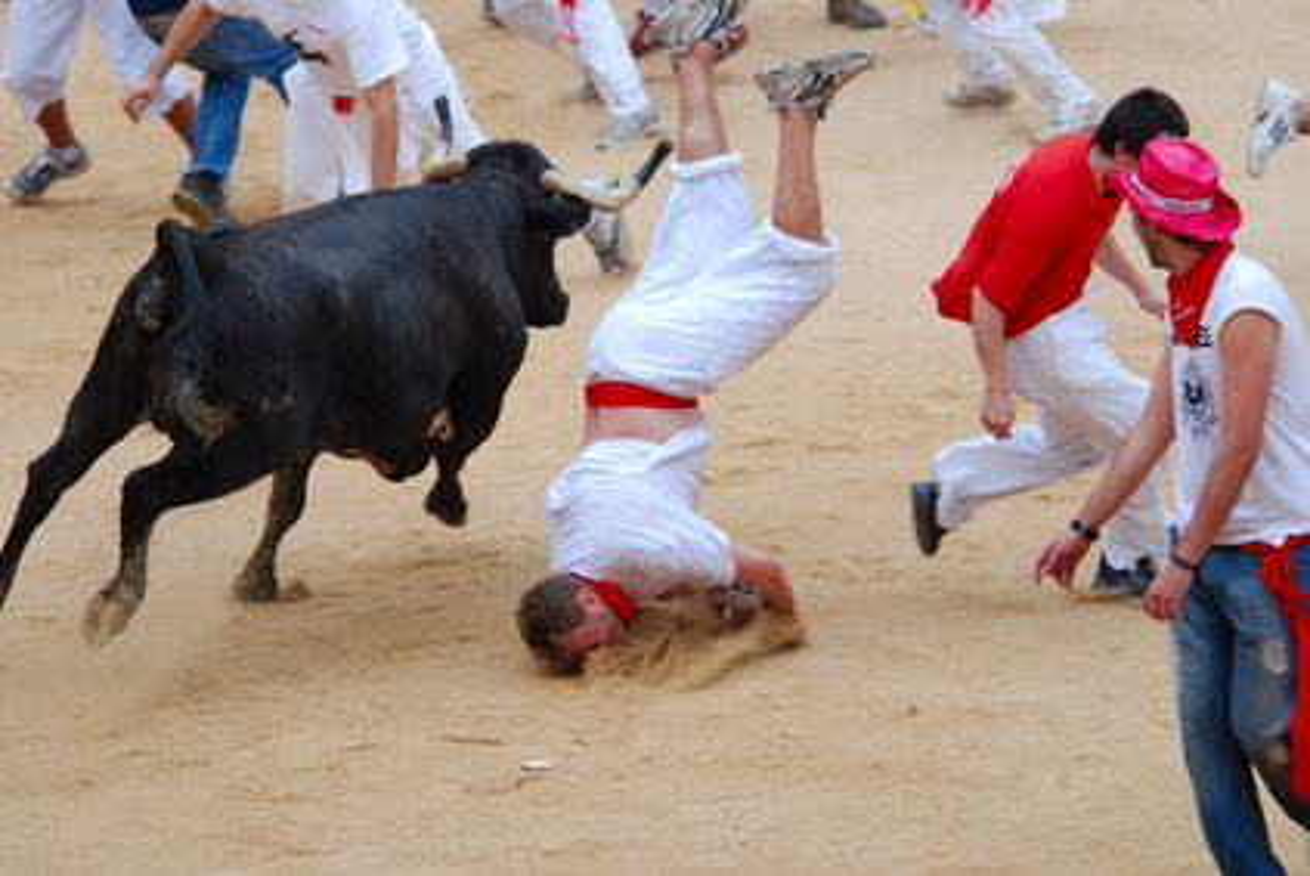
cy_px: 438
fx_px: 12567
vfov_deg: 4.0
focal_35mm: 345
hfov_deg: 6.0
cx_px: 655
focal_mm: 230
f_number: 5.3
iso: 1000
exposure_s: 1/500
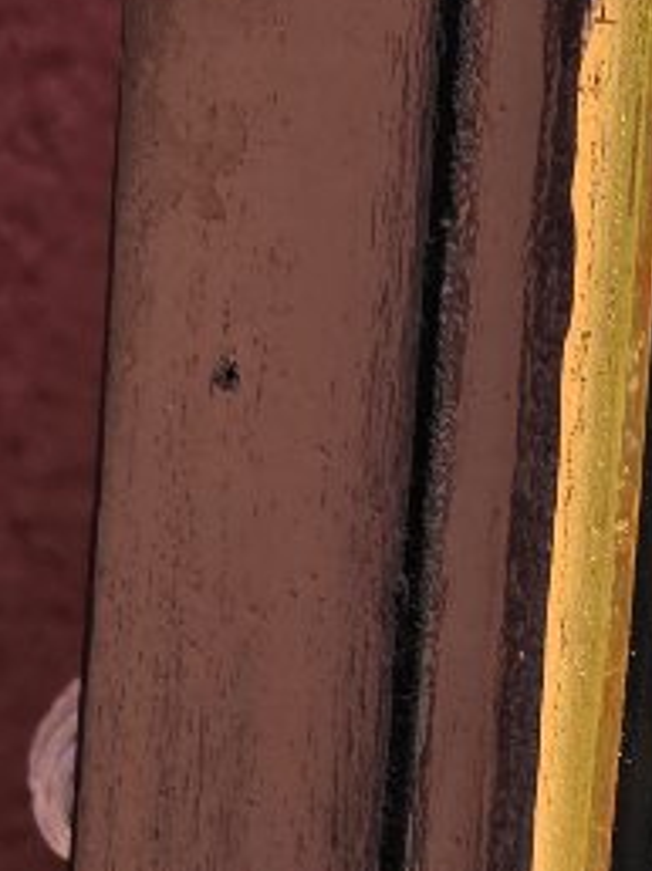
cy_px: 1003
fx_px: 8075
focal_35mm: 321
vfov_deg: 6.1
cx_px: 949
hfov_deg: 4.6
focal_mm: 7.9
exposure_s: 1/1055
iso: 50
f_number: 2.4
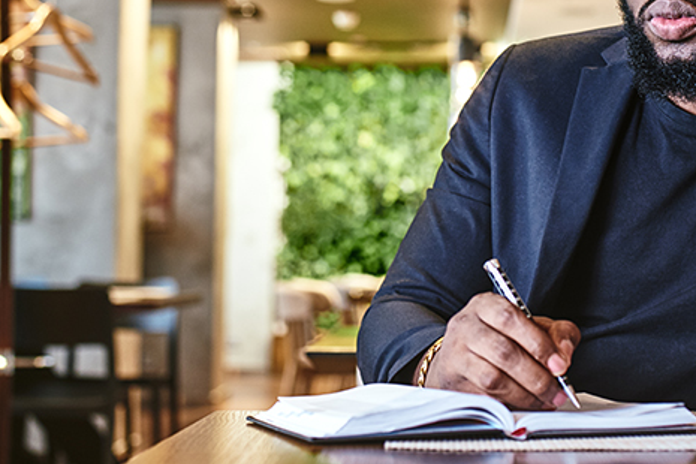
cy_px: 117
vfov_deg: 15.8
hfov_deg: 23.6
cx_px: 406
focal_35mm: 86
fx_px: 1663
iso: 400
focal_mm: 50
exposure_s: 1/50
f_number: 4
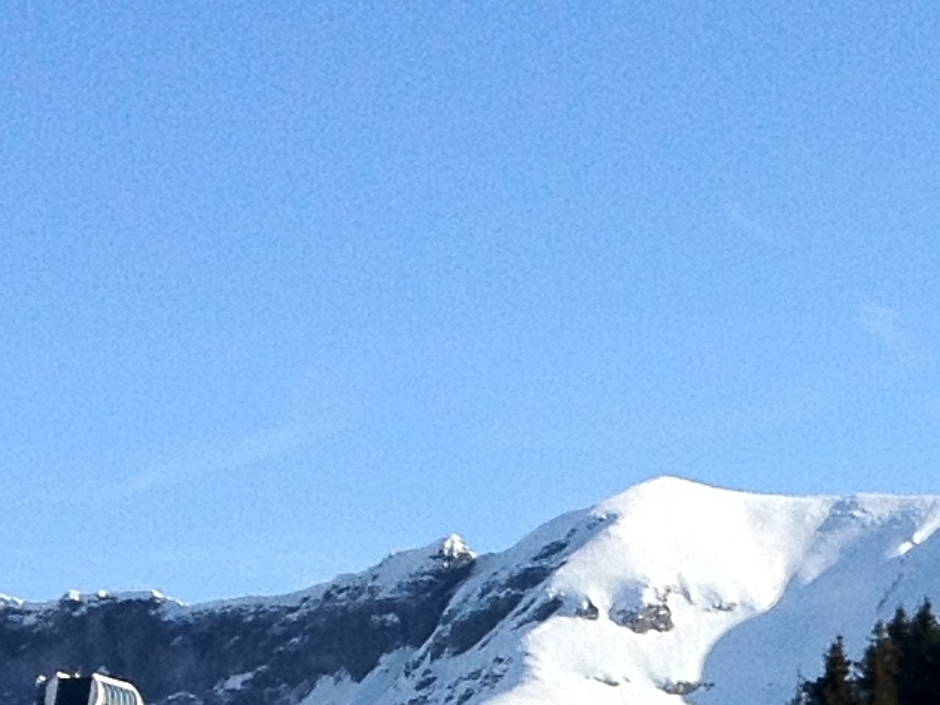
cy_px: 1222
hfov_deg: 10.8
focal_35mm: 181
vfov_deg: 8.0
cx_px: 1067
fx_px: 4914
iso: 64
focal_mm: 4.28
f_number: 2.4
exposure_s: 1/2513
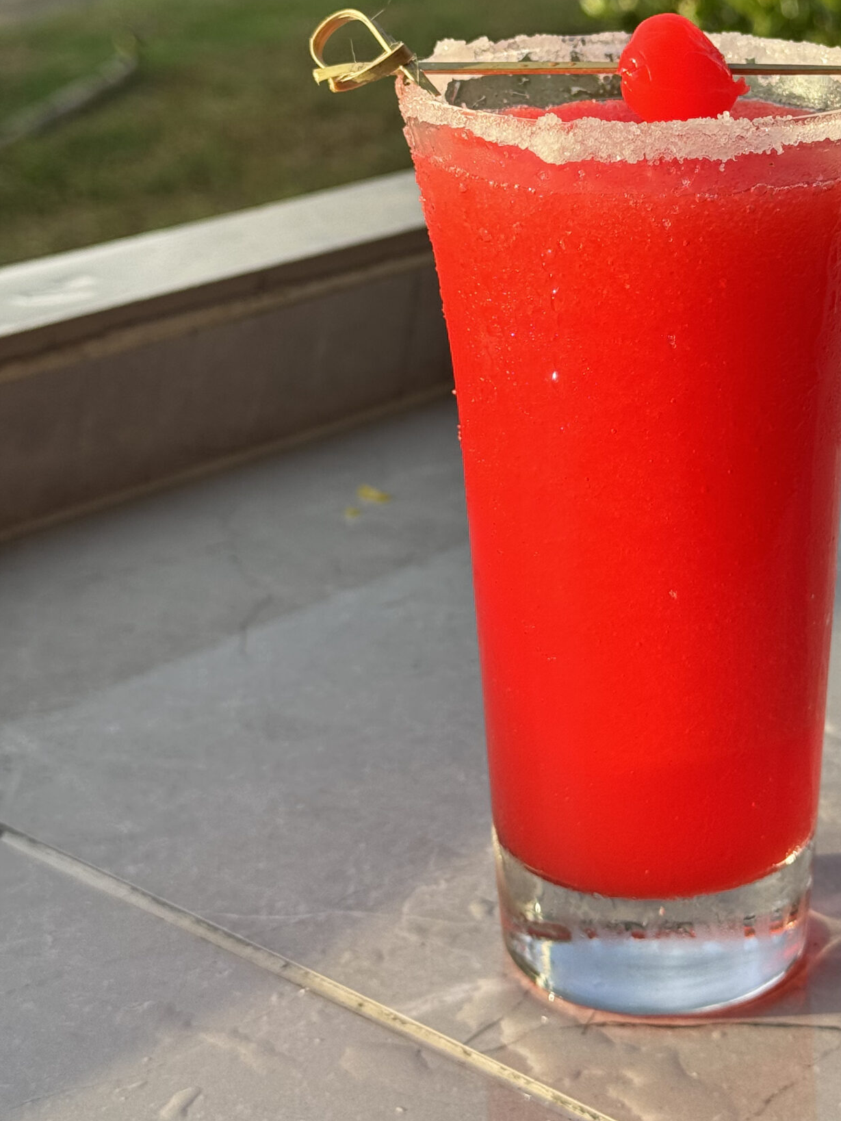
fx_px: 2429
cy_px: 329
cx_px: 656
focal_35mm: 75
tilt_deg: -16.0
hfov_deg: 19.5
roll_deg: -1.2
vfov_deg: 25.8
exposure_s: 1/507
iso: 64
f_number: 1.78
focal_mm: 6.76
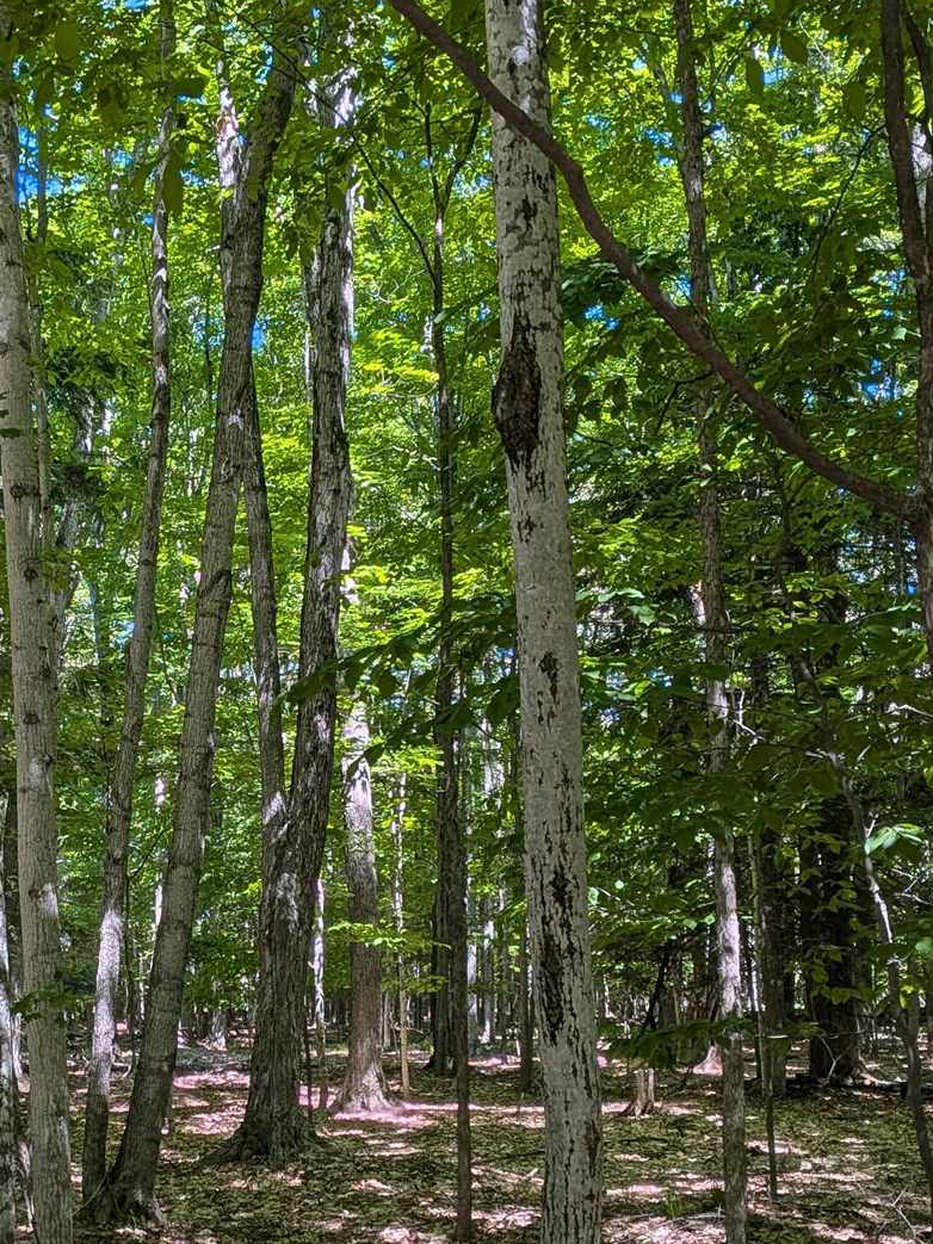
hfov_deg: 27.1
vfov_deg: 35.9
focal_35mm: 53
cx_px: 229
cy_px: 791
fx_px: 1905
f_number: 1.7
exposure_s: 1/699
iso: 27
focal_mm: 4.53
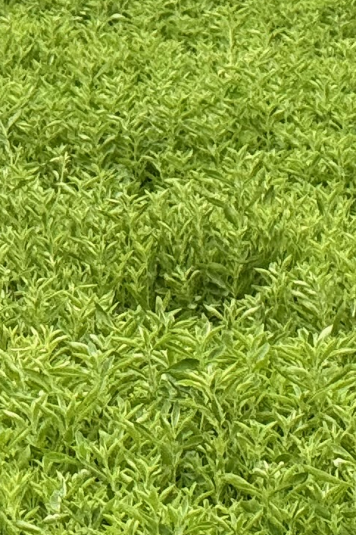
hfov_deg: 2.0
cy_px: 57
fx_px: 10279
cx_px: -596
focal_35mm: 693
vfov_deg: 3.0
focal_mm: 15.66
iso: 50
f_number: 2.8
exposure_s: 1/870
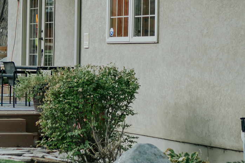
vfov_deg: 8.8
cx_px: 33
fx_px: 1055
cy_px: 8
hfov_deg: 13.2
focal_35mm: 155
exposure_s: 1/250
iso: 200
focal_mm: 35
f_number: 2.2
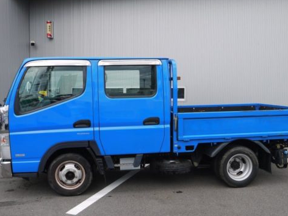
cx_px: 145
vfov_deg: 37.7
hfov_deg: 49.0
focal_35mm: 38
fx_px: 316
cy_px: 121
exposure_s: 1/320
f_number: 6.3
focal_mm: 14
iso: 160
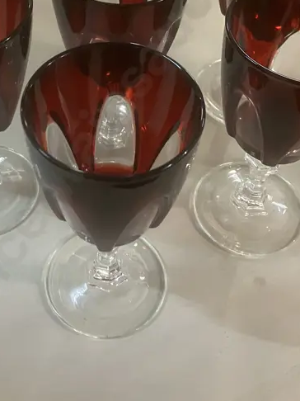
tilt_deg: -43.6
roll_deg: -5.1
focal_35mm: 59
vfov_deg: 32.0
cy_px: 91
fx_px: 682
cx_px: 129
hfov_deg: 24.8
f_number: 1.8
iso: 250
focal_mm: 3.99
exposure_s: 1/33
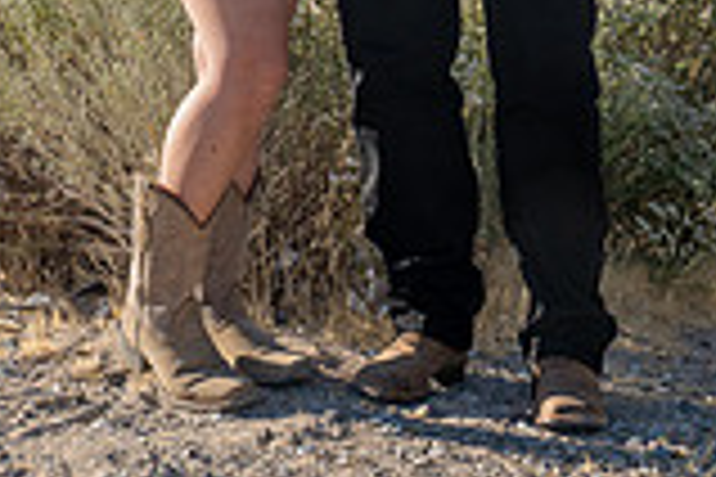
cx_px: 441
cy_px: -331
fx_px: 1850
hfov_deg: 21.9
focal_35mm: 93
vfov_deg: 13.5
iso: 200
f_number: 9
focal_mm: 25.5
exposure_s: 1/200
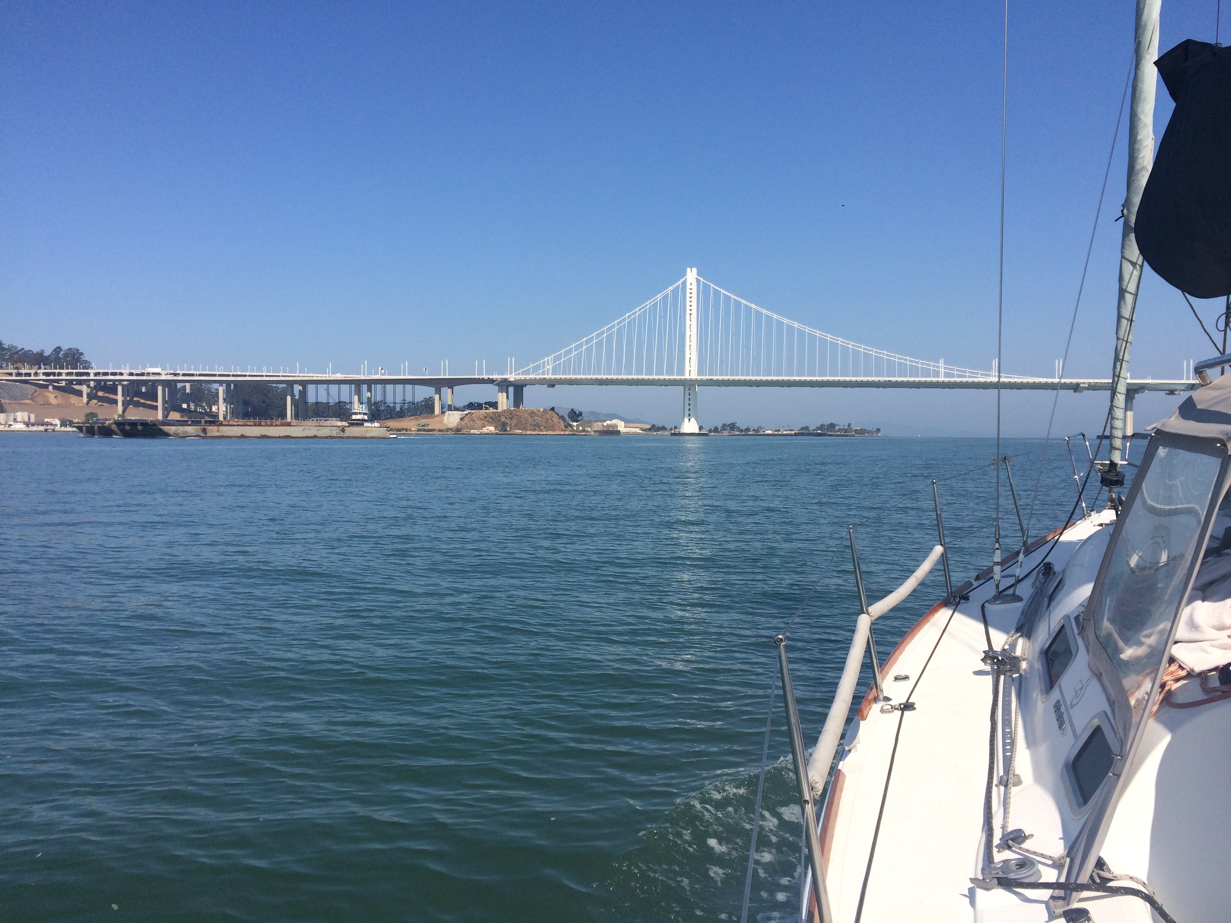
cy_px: 462
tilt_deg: -4.2
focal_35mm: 29
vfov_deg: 48.2
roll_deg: -0.1
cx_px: 616
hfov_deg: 61.7
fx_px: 1031
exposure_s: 1/3165
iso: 32
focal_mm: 4.15
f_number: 2.2
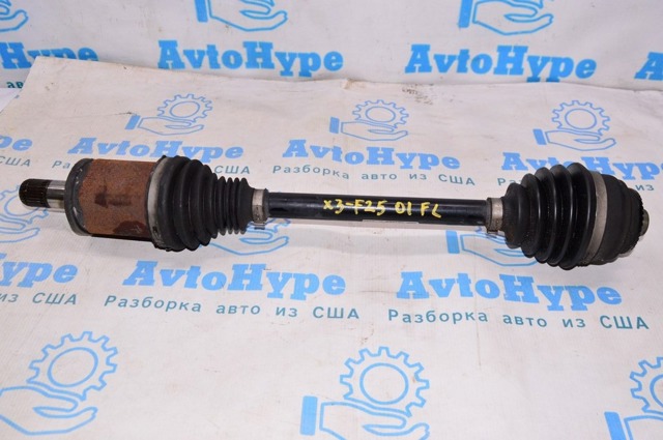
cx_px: 332
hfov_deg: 57.3
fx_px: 607
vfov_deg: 39.9
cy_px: 220
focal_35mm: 33
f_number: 8
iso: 1600
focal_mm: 22
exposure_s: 1/200
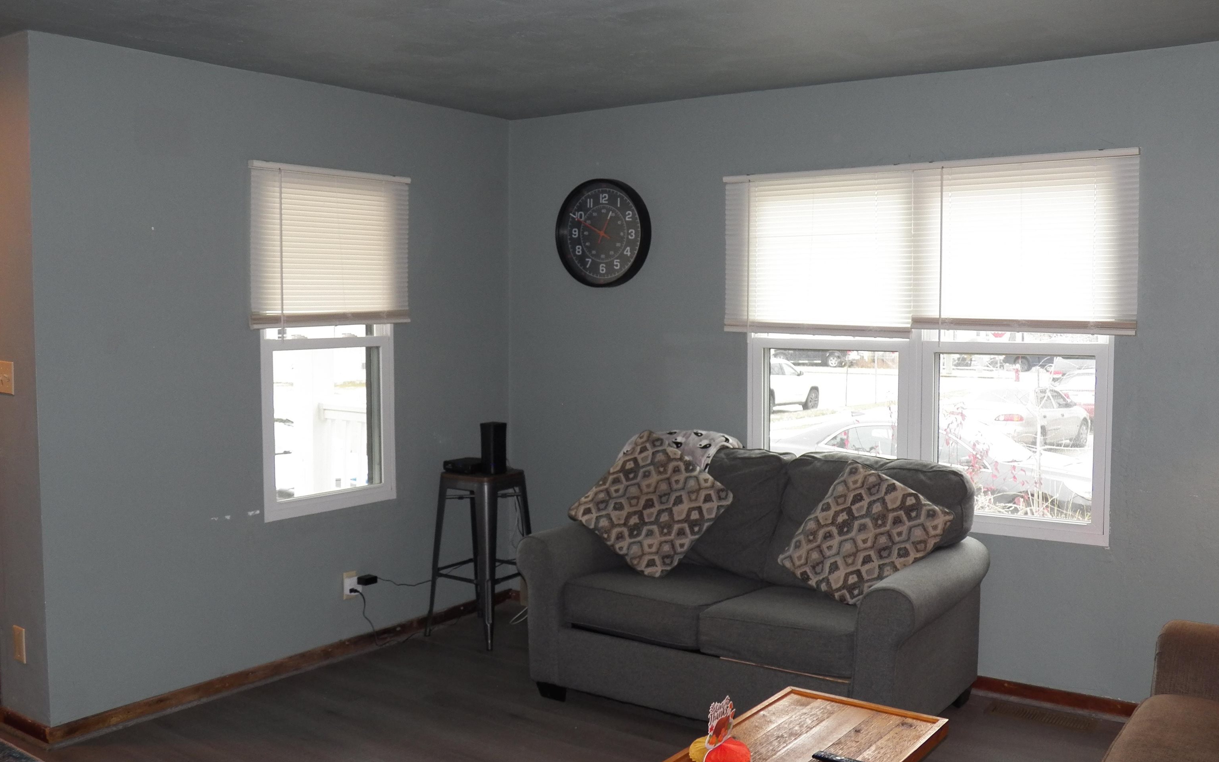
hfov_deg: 58.1
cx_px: 611
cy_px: 376
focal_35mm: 33
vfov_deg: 38.3
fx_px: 1096
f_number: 2.8
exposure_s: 1/50
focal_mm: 5.5
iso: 125
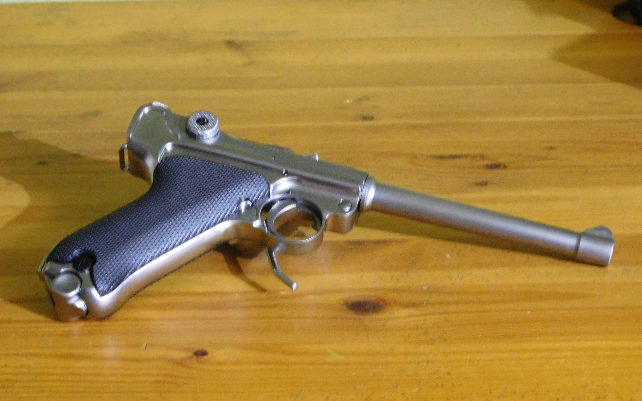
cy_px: 214
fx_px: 1487
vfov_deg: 15.4
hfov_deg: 24.4
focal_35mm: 85
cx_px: 322
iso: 800
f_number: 4.4
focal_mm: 14.2
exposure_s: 1/1.3
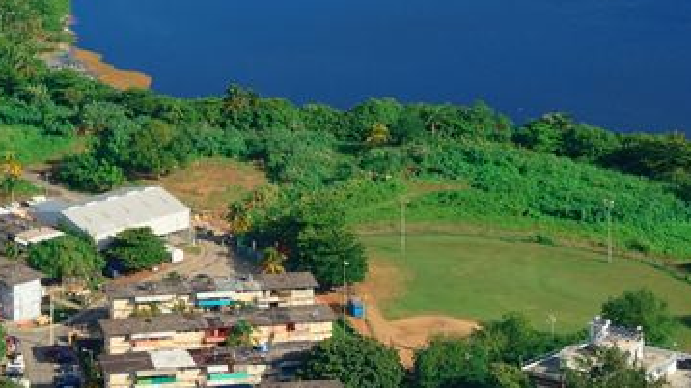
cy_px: -267
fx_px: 2472
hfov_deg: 15.8
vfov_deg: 8.7
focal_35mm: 135
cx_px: 160
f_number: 5.6
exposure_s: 1/640
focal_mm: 45
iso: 200
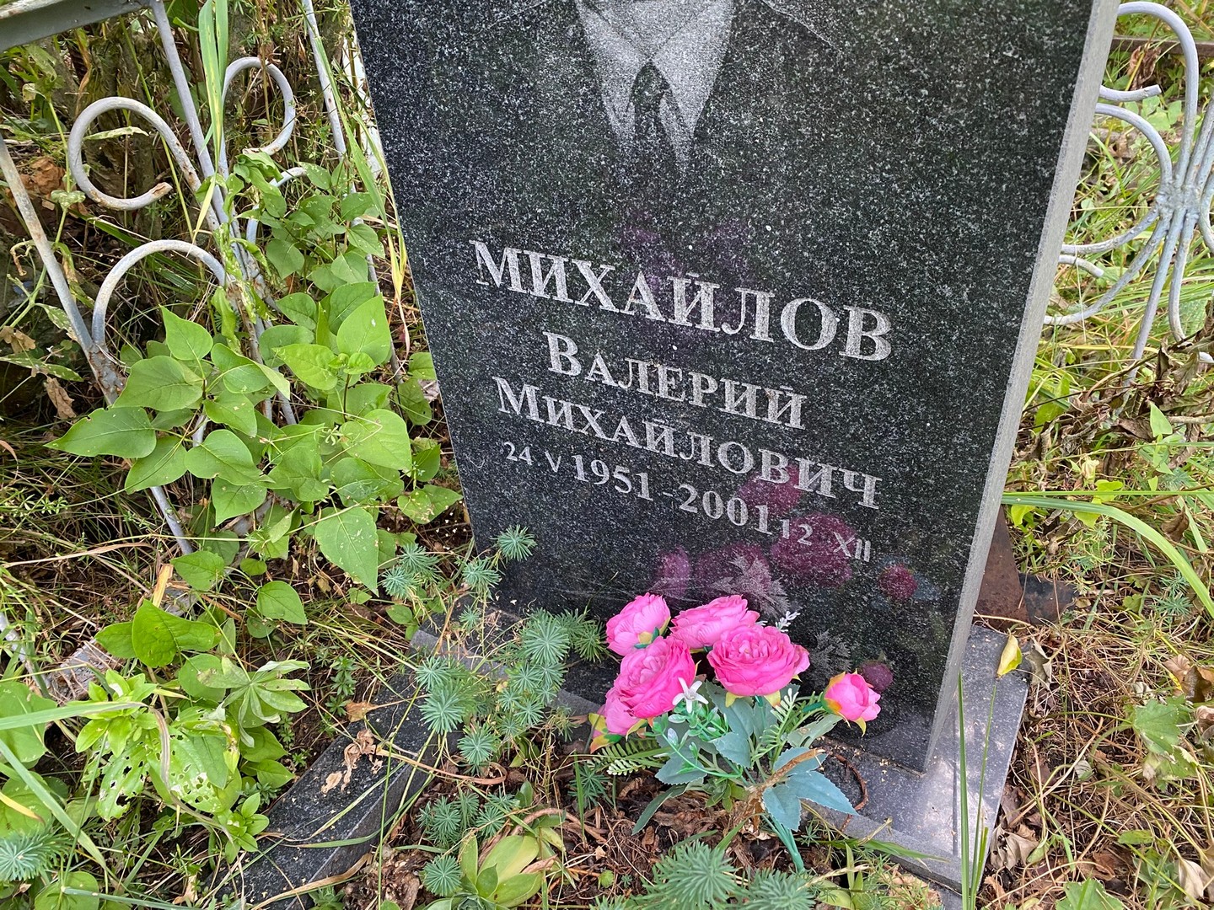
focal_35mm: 26
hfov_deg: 67.3
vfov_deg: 53.1
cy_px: 455
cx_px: 607
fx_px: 912
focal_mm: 4.25
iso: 125
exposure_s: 1/64
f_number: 1.8
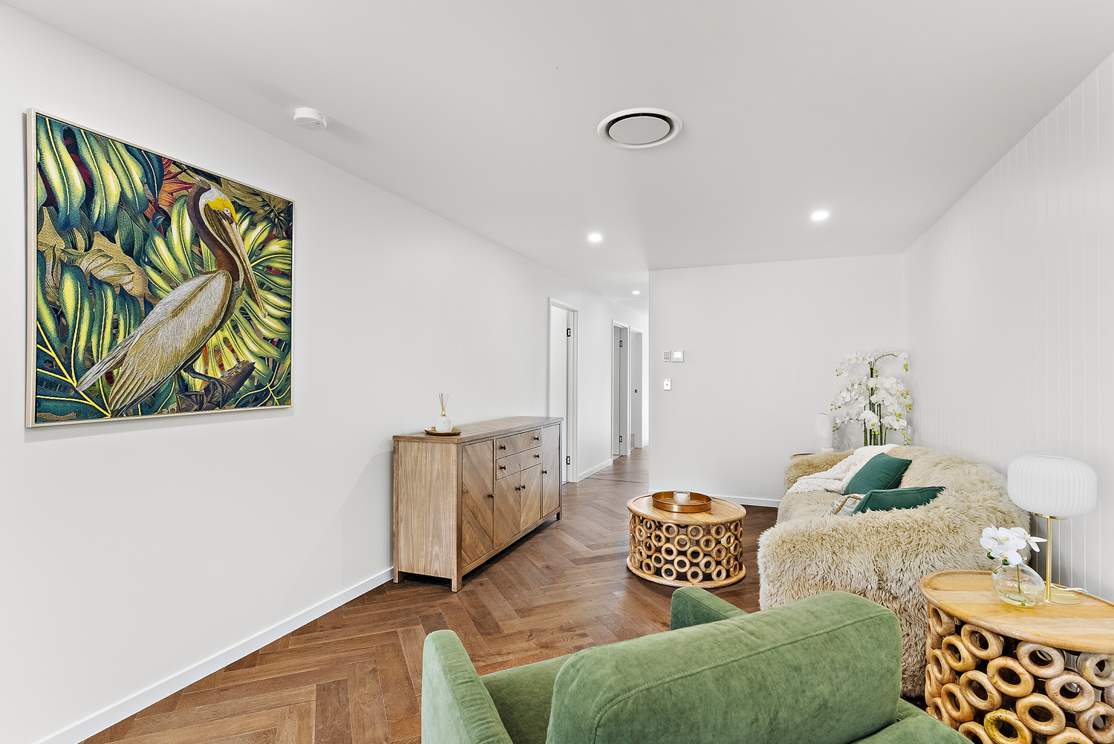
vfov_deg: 67.5
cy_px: 372
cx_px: 557
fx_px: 557
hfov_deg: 90.0
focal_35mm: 18
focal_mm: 18
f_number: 8
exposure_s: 1/20
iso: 400
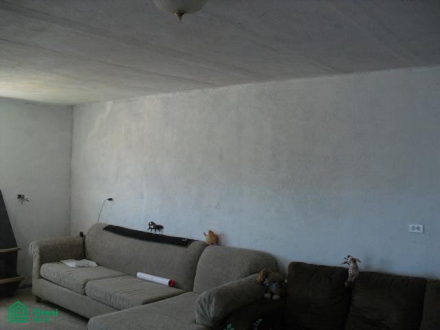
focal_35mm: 36
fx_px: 458
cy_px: 165
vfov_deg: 39.7
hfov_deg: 51.4
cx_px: 220
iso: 400
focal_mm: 6.3
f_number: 3.1
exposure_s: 1/100
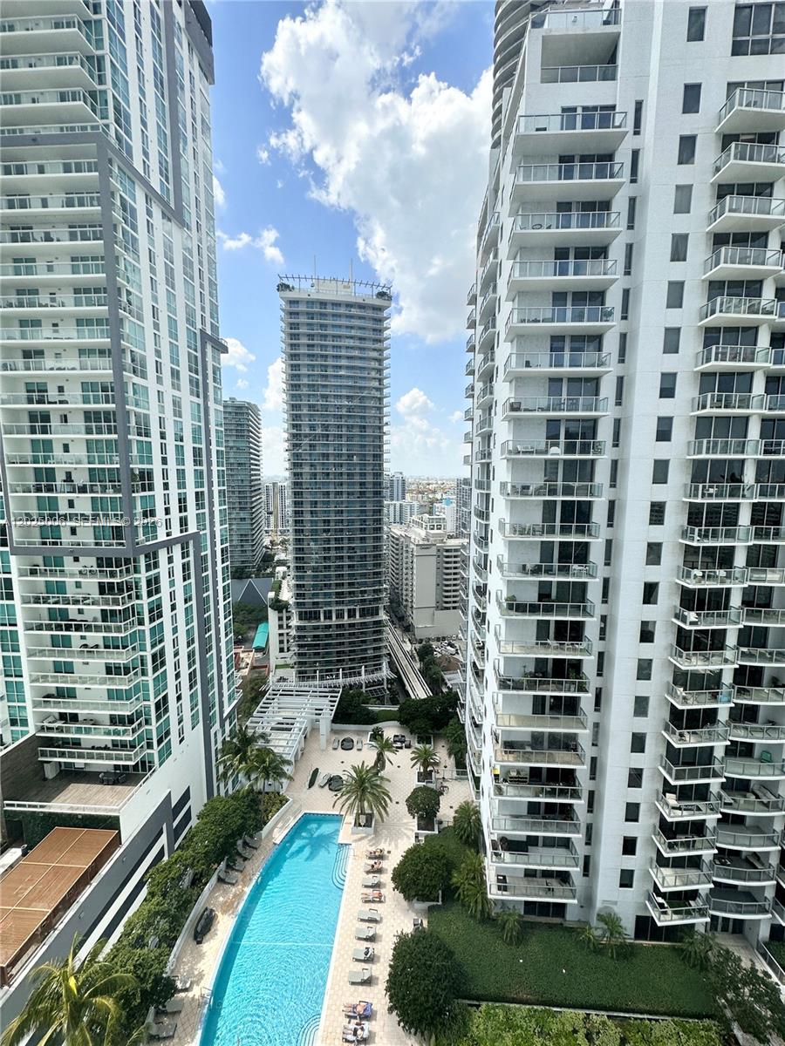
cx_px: 392
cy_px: 523
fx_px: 423
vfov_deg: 102.1
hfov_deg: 85.7
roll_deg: +0.2
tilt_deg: -6.4
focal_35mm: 14
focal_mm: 2.22
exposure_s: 1/506
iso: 40
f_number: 2.2
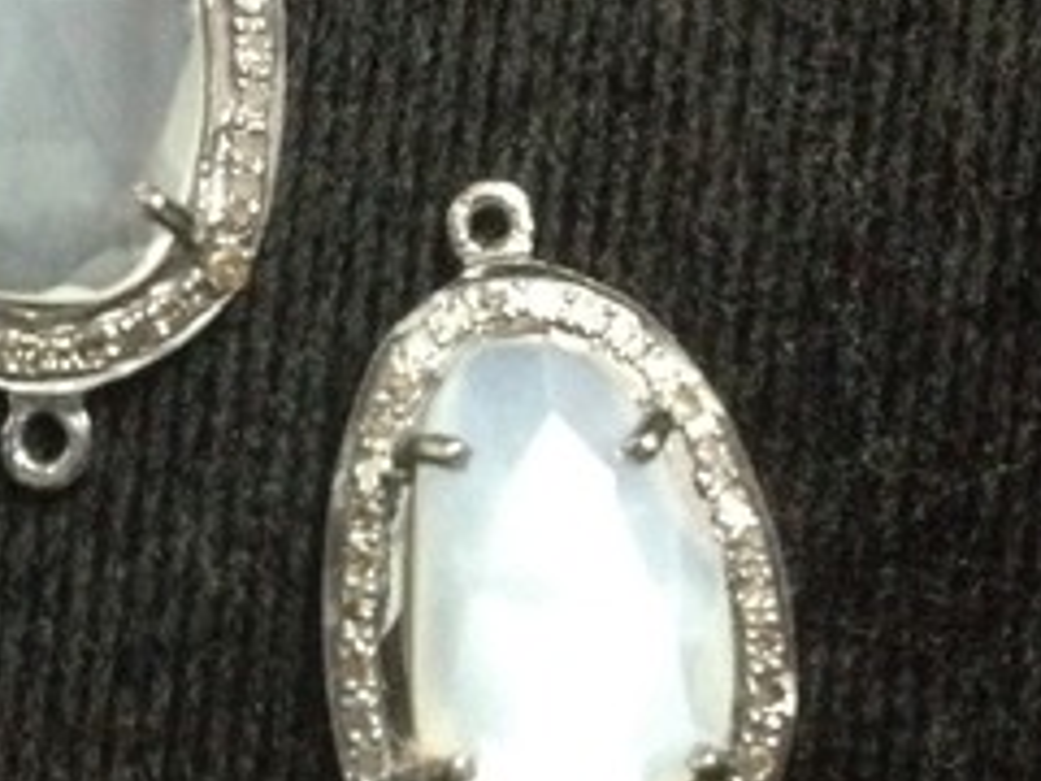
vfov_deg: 20.2
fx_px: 2195
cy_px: 371
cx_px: 65
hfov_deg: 25.7
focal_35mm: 73
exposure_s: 1/17
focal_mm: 4.28
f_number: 2.4
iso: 800
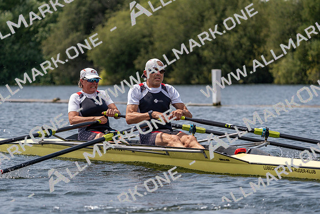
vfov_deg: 6.9
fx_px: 1778
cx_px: 160
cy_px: 107
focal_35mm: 200
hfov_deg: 10.3
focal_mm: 200
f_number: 5.6
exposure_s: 1/1600
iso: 200
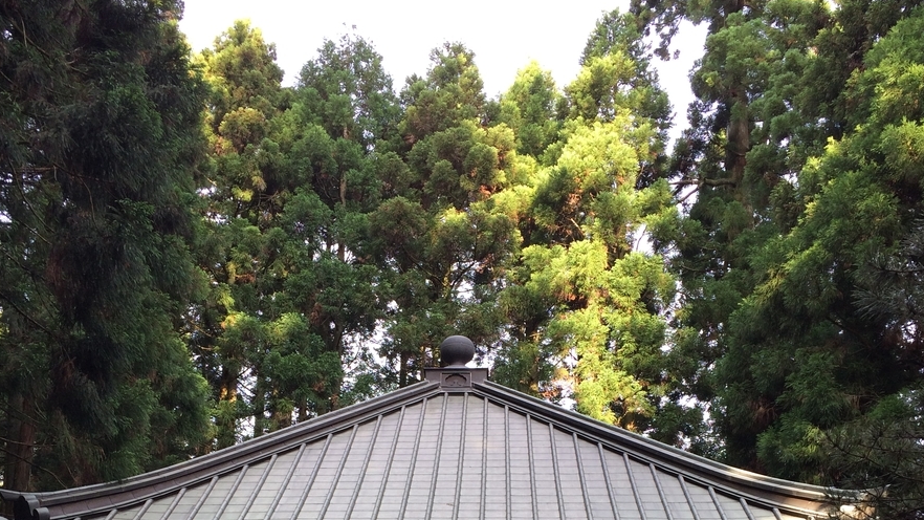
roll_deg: +0.3
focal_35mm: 43
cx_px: 458
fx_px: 1053
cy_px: 530
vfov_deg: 26.1
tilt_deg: +11.7
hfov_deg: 47.4
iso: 40
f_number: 2.2
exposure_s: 1/120
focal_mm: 4.15
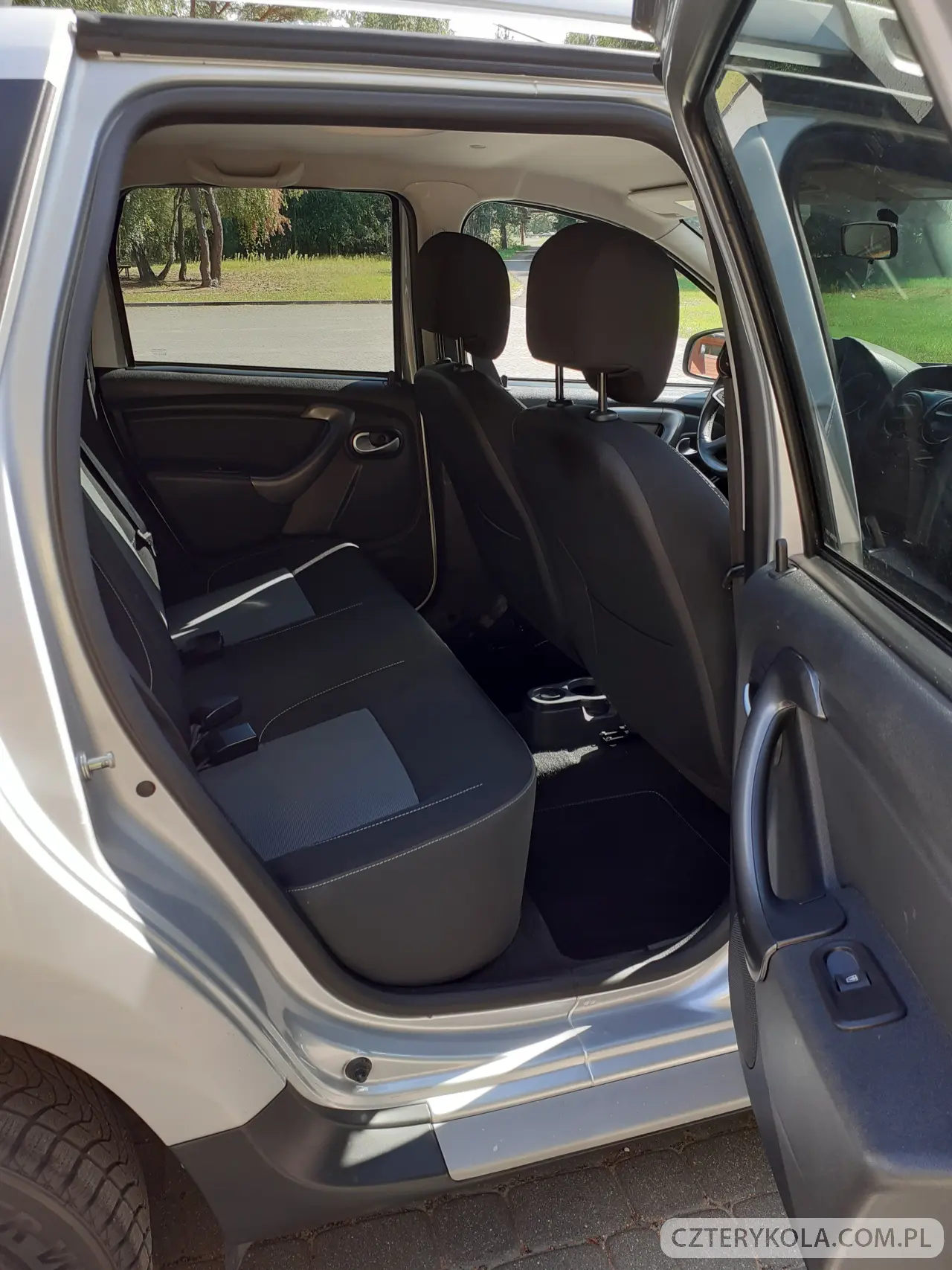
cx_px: 476
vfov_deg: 65.3
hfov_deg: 51.3
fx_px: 990
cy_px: 635
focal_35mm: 27
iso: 40
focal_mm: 3.6
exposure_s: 1/107
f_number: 1.9
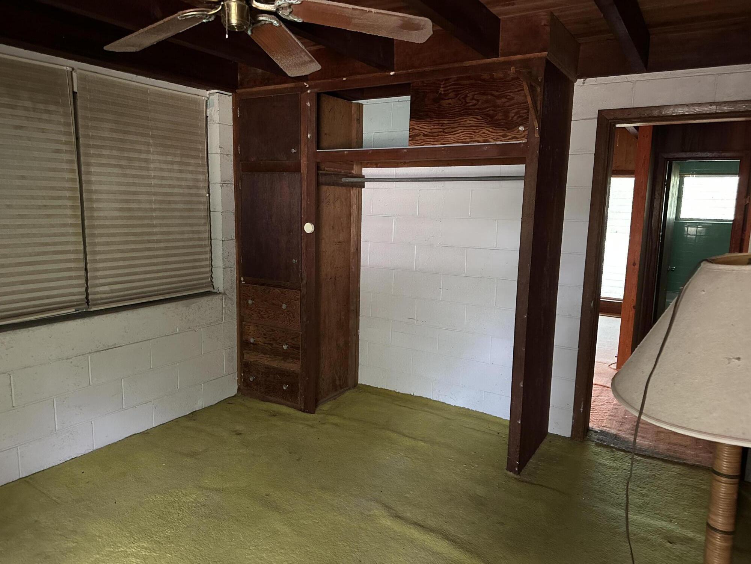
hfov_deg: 71.6
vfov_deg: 56.8
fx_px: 521
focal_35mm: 24
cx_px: 376
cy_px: 282
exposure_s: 1/34
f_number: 1.78
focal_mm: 6.86
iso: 1000
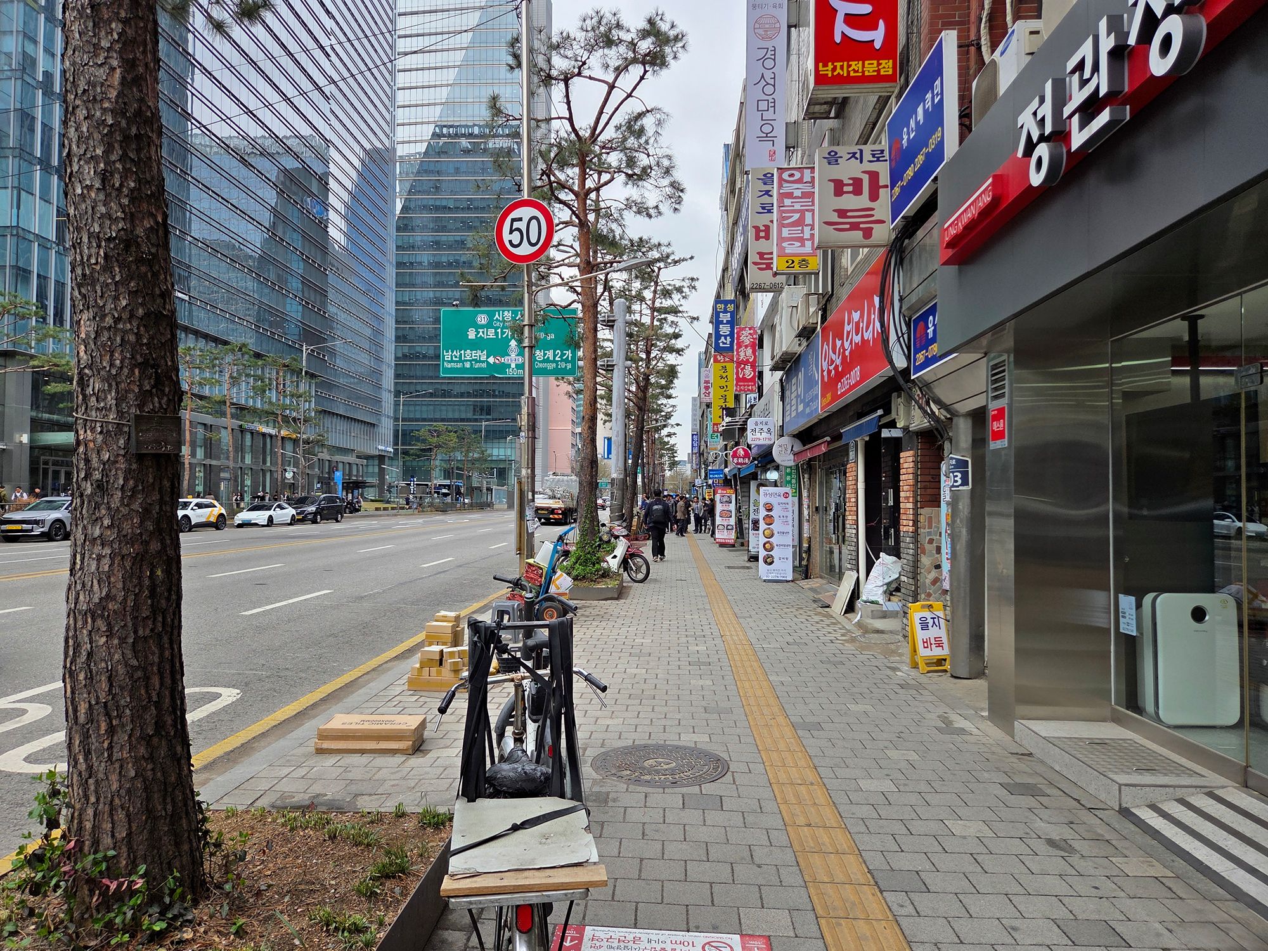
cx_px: 634
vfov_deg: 58.9
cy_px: 476
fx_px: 843
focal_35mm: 23
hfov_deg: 73.9
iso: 80
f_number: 1.8
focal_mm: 5.4
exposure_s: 1/3390
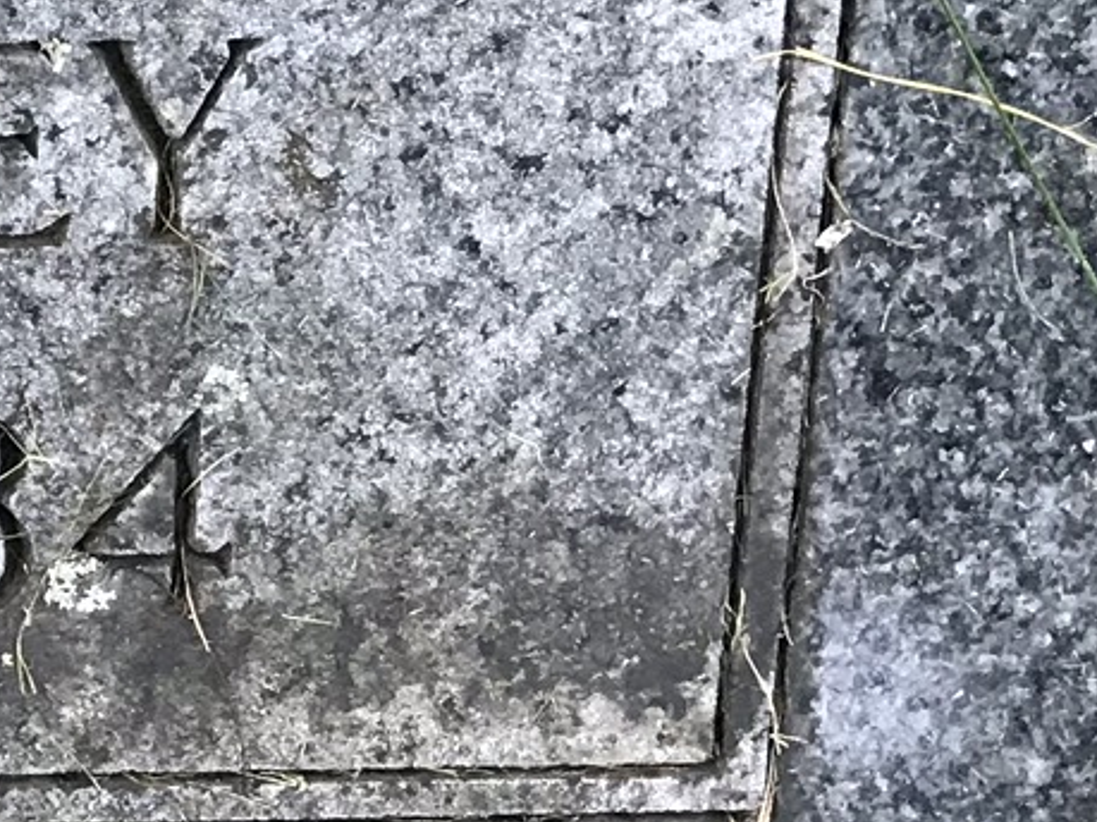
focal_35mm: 125
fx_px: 3960
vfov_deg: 11.8
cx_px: -801
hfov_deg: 14.2
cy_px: 323
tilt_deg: -70.2
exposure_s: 1/30
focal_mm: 3.99
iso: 32
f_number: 1.8
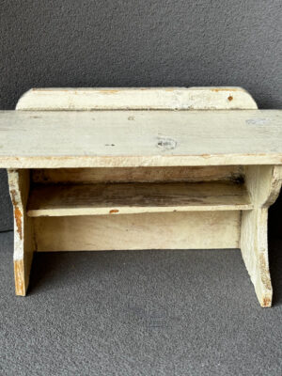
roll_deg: +0.9
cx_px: 141
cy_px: 188
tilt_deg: -23.2
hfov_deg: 30.3
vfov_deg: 39.7
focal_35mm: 48
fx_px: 521
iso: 50
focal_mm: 6.76
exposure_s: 1/121
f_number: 1.78
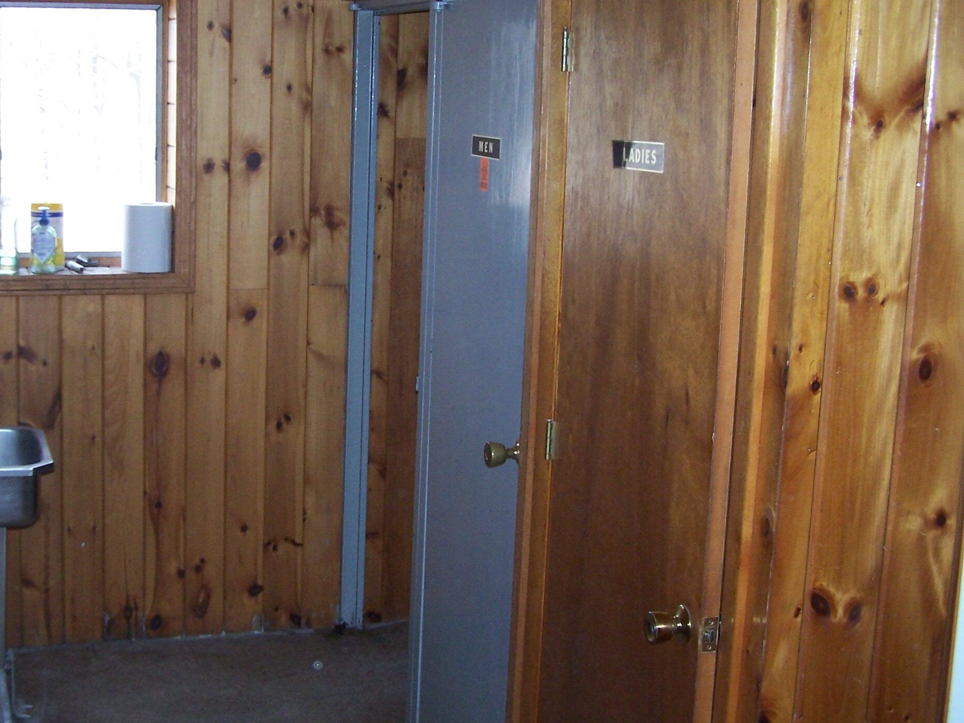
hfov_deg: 35.8
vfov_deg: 27.5
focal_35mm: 53
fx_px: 1476
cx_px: 327
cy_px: 327
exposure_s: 1/60
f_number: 2.8
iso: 140
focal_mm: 6.3
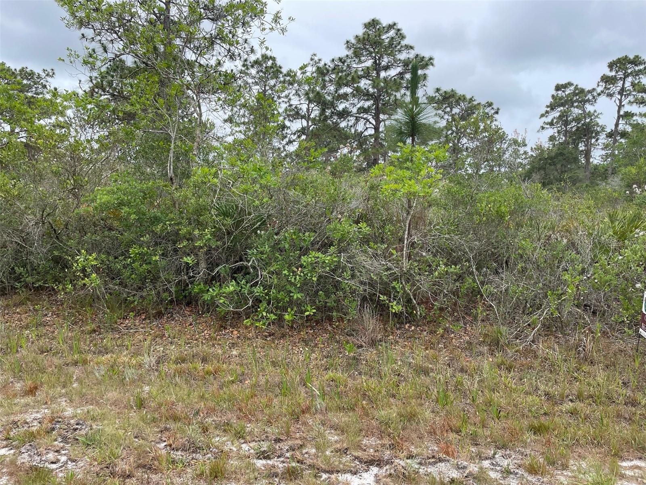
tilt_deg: -3.9
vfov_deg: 53.1
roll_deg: -0.7
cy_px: 242
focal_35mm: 26
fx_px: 485
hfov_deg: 67.3
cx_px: 323
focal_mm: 4.2
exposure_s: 1/759
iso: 32
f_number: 1.6
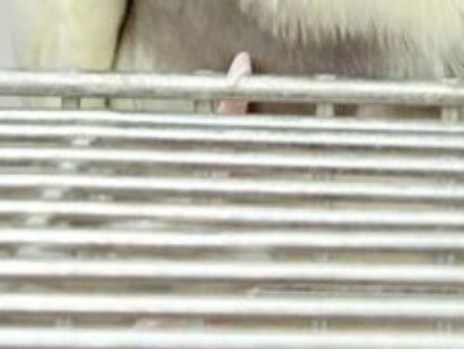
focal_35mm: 276
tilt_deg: +0.3
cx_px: 546
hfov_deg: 7.1
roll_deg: -2.0
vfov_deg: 5.2
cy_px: -538
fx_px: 3703
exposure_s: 1/50
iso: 64
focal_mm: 5.96
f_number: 1.6
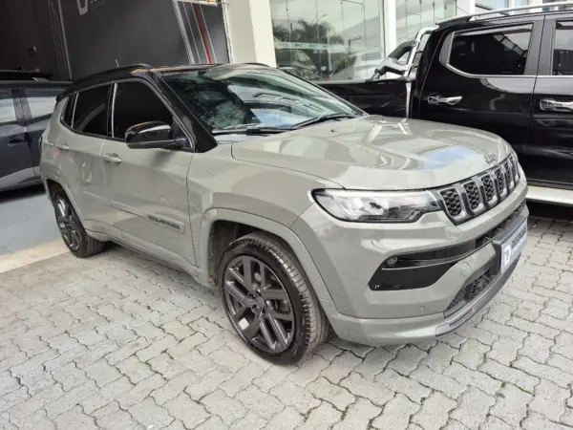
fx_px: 381
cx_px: 286
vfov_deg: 58.9
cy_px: 215
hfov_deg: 73.9
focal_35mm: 23
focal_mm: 5.4
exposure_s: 1/622
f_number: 1.8
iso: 25
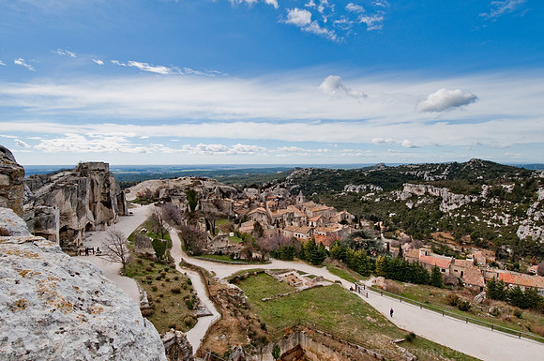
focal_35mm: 18
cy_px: 180
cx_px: 272
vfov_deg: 67.2
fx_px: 272
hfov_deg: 90.1
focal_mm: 12
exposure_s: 1/350
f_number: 9.5
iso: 200
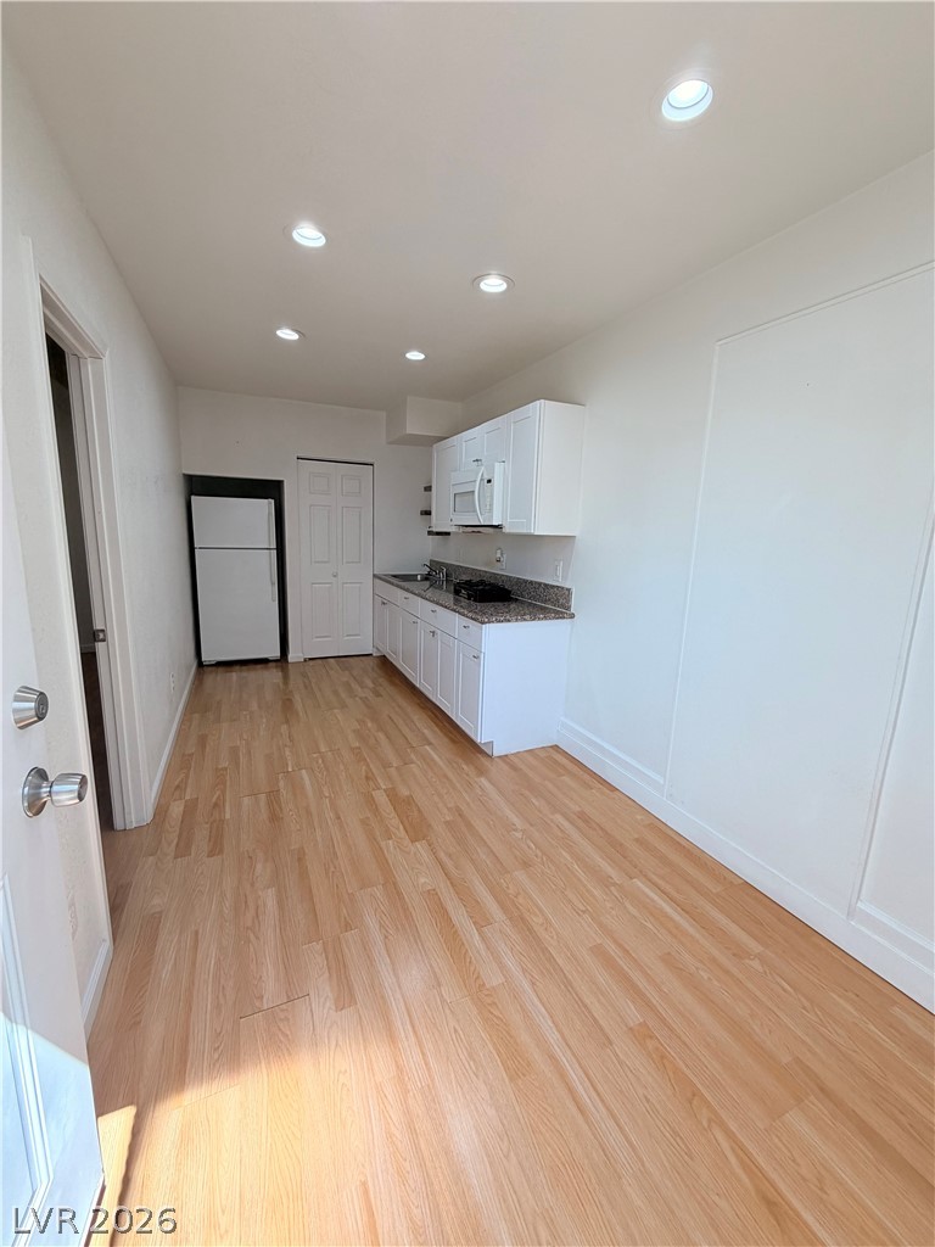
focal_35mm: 14
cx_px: 468
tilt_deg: -9.9
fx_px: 504
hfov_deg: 85.7
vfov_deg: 102.1
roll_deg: -2.1
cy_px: 624
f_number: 2.2
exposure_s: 1/164
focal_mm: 2.22
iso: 64
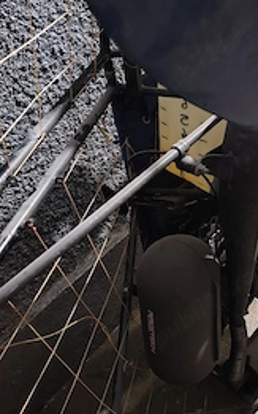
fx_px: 439
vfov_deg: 50.4
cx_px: 236
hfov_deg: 31.1
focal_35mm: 39
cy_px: 203
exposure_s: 1/12.5
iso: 3206
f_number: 1.8
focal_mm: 5.56
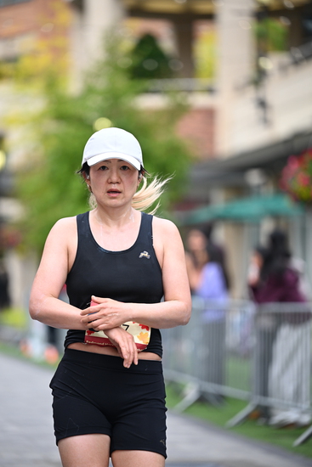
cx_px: 156
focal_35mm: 160
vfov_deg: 12.8
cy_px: 234
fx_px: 2079
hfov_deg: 8.6
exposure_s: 1/2000
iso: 1000
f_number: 2.8
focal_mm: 160
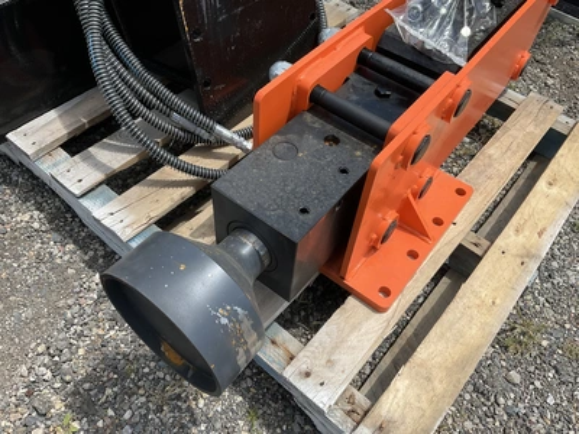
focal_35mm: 29
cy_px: 217
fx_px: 485
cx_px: 290
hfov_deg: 61.7
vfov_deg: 48.2
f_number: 1.8
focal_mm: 3
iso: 25
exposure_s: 1/1577
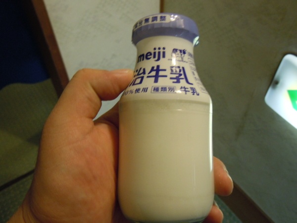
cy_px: 112
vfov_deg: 46.8
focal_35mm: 30
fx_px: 257
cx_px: 148
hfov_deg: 60.0
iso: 400
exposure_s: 1/13
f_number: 3.5
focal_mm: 5.4
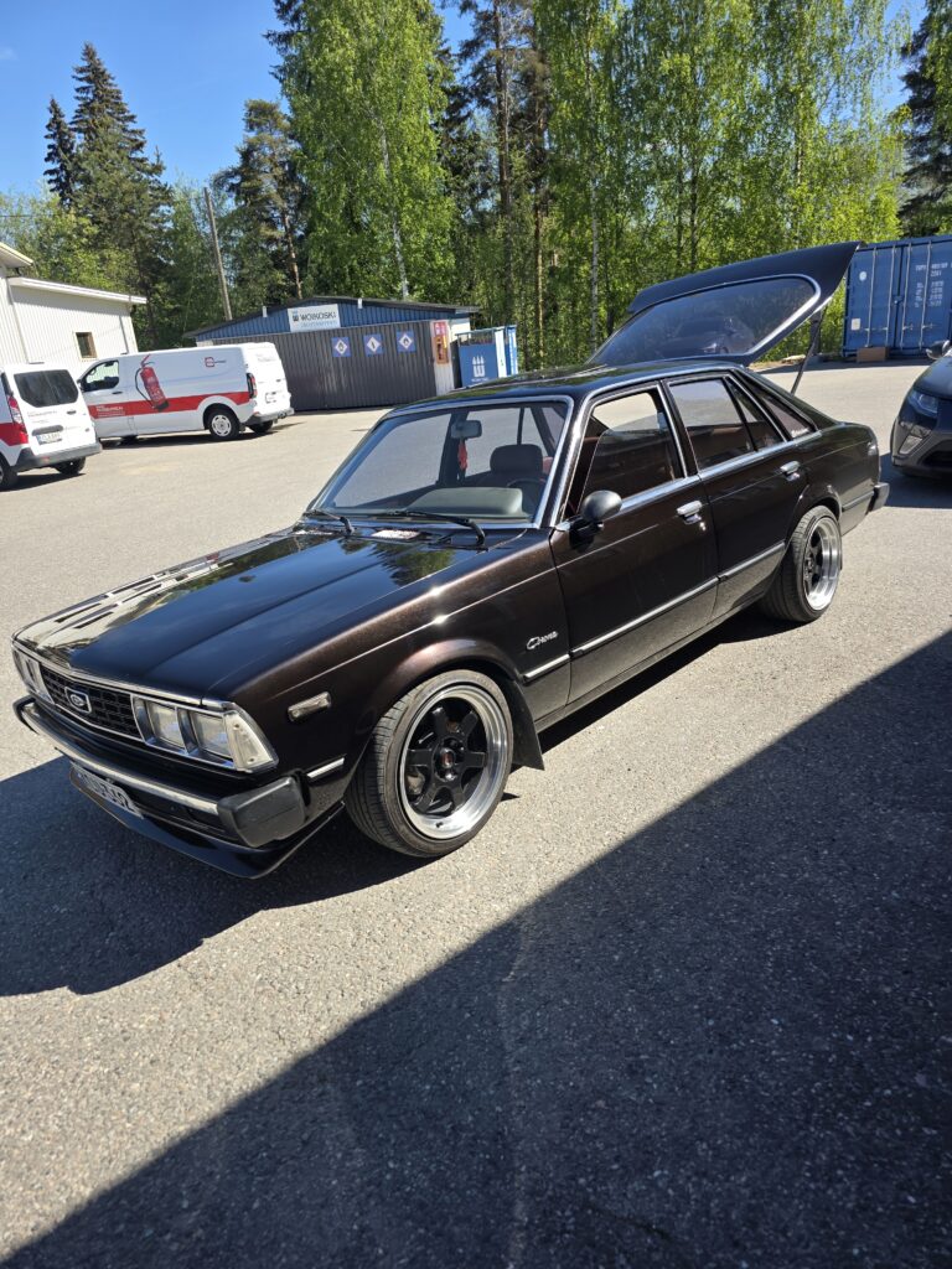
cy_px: 634
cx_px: 476
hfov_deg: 58.9
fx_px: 843
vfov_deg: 73.9
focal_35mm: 23
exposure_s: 1/2524
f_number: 1.7
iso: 80
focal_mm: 6.3
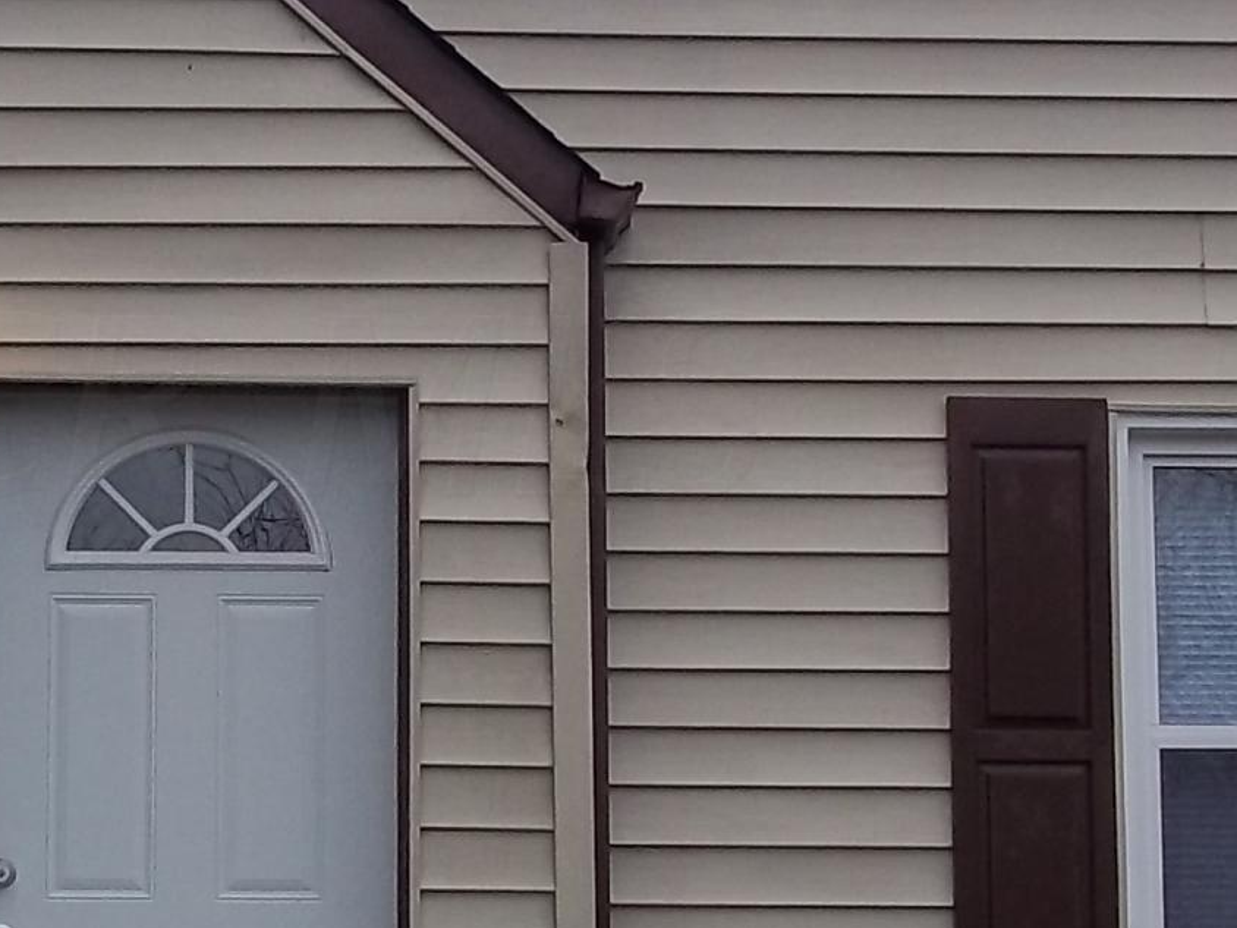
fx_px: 4574
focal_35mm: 128
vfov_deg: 11.6
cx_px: 328
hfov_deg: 15.3
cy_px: 405
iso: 80
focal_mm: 6.5
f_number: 3.1
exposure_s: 1/50
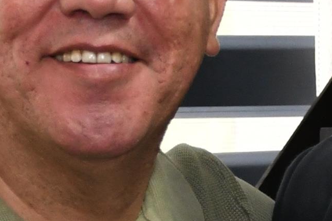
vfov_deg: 4.4
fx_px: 2877
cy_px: 292
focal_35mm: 312
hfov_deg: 6.6
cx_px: 301
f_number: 4
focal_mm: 32
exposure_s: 1/100
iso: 1600
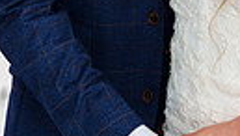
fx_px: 1351
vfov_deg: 5.5
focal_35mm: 212
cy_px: -215
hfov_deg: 10.1
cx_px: 251
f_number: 2.8
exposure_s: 1/250
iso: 250
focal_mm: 45
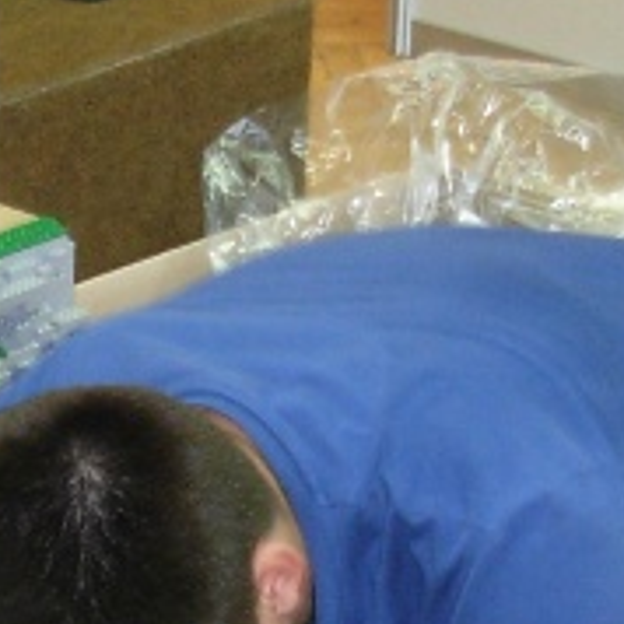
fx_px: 3936
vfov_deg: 9.0
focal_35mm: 193
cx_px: 74
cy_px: 508
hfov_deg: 9.0
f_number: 2.9
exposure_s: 1/21.9
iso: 200
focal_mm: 6.3
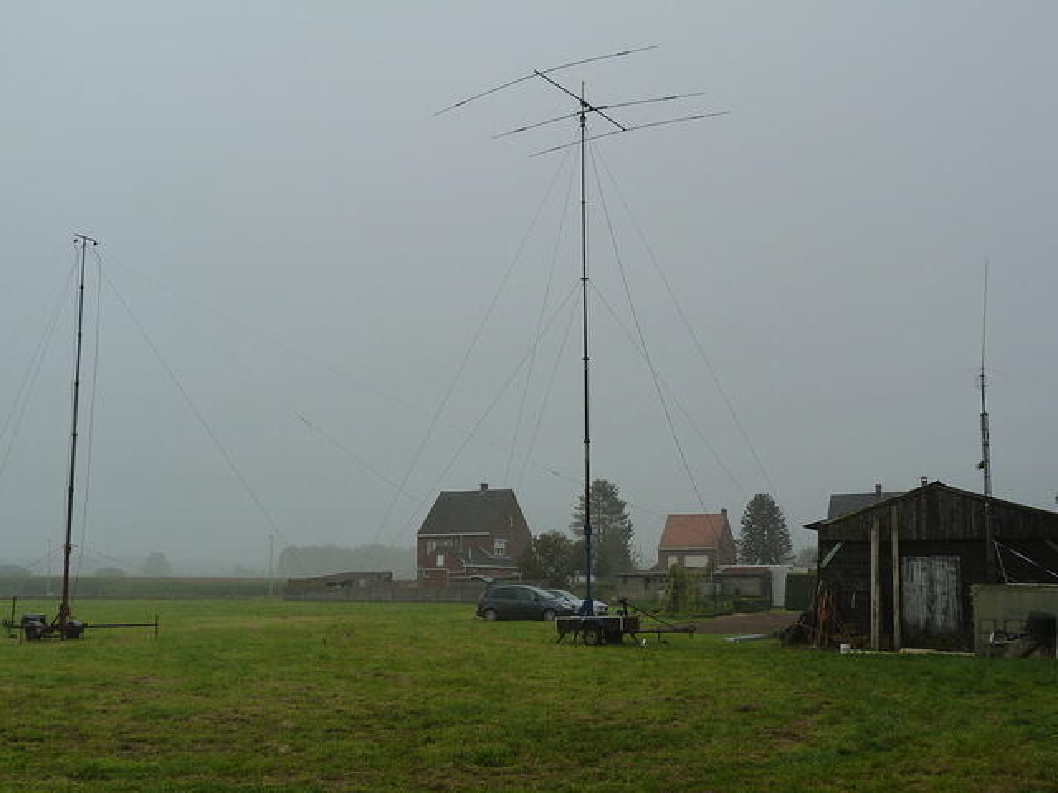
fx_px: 1192
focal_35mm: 39
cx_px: 529
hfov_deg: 47.9
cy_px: 396
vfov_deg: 36.8
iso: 125
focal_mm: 7
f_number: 4
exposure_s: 1/200
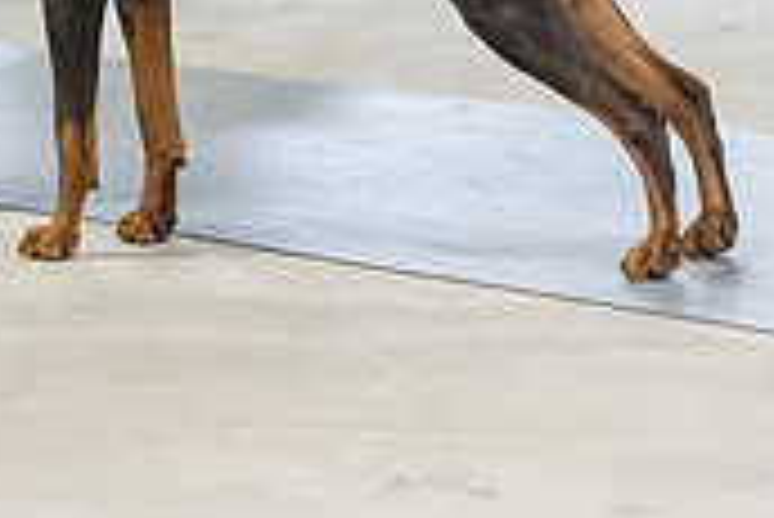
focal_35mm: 267
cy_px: -322
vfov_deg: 5.1
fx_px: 5745
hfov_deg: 7.7
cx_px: -27
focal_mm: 79
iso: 6400
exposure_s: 1/320
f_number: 3.5
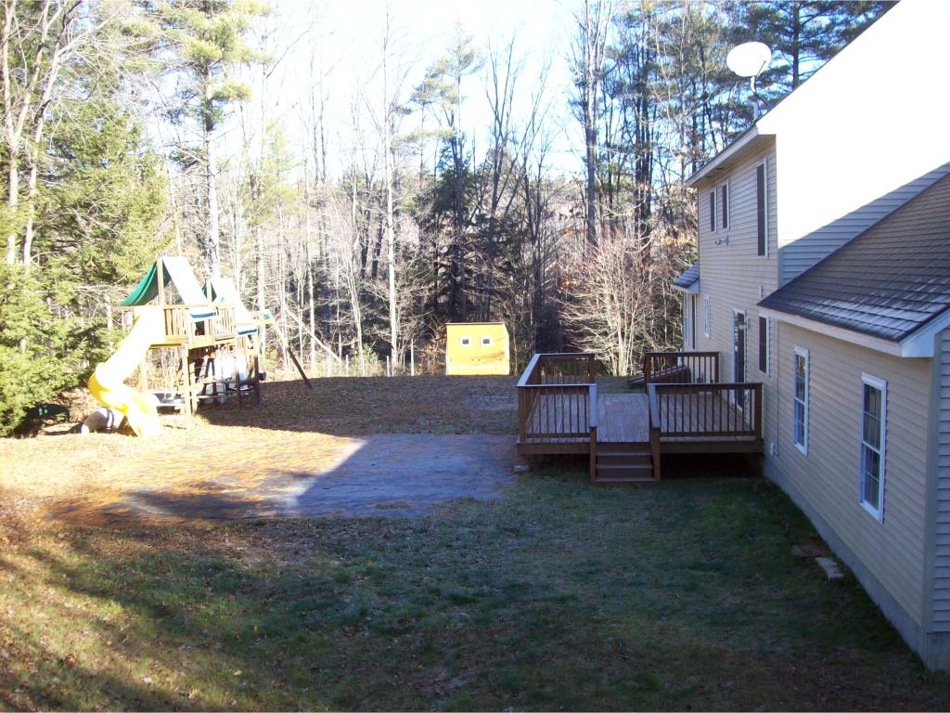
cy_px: 356
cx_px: 475
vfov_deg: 39.7
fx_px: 988
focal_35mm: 36
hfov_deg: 51.4
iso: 80
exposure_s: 1/204
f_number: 2.7
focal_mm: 6
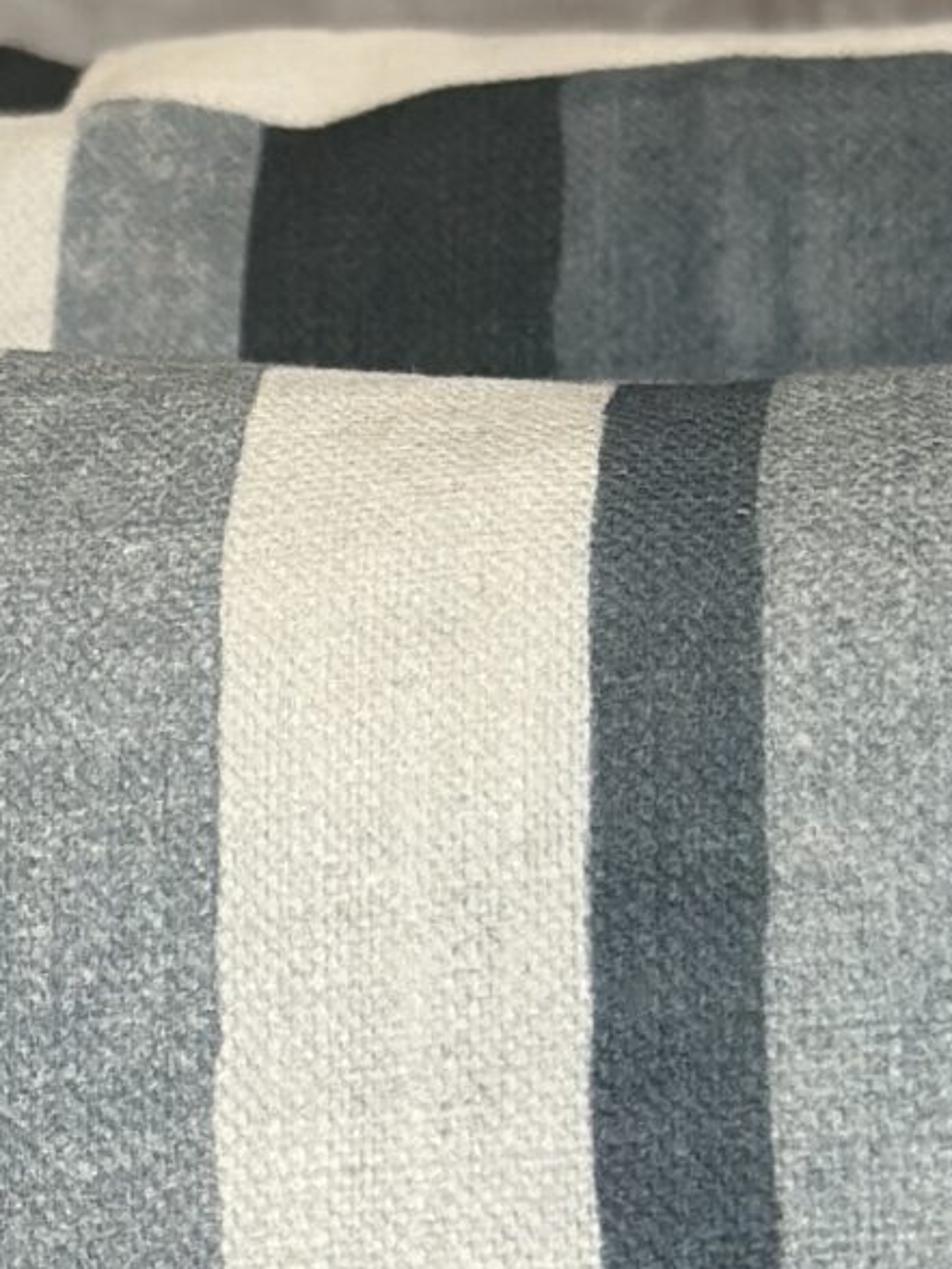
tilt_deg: -15.9
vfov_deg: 9.3
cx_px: -155
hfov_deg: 7.1
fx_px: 7664
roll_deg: +2.9
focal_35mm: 209
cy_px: 1793
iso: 80
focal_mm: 6.86
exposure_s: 1/260
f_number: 1.78
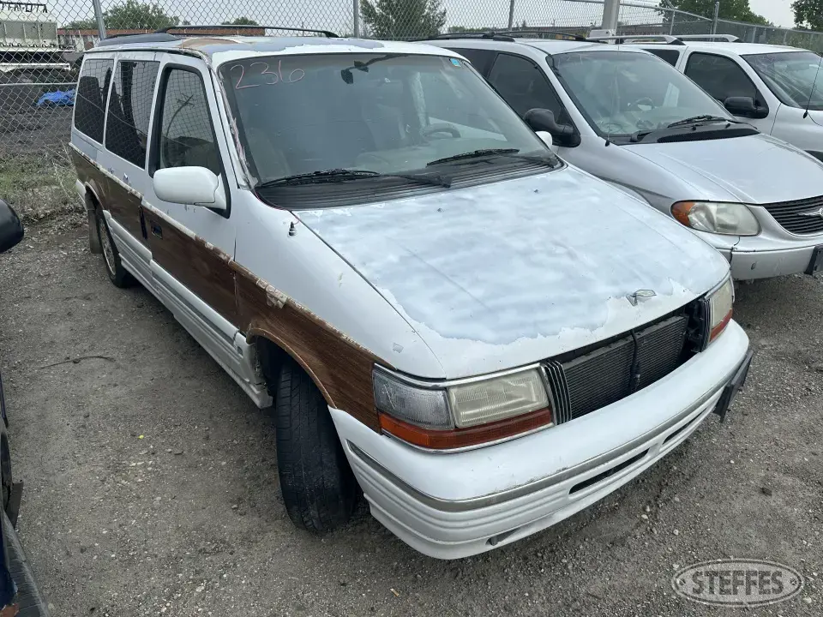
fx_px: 571
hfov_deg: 71.6
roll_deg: +2.2
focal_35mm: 24
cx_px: 412
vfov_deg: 56.8
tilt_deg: -23.1
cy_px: 308
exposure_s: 1/6623
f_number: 1.78
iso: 80
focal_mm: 6.86
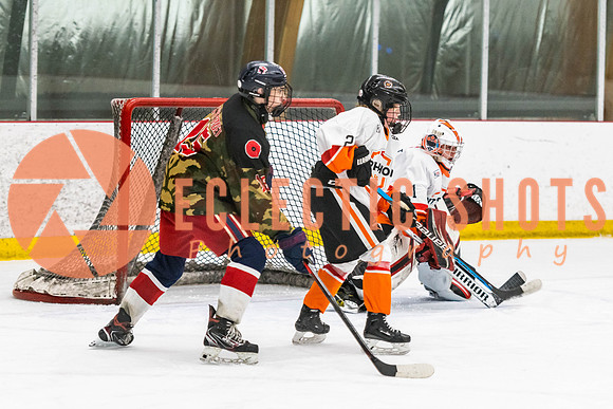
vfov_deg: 7.8
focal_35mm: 176
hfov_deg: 11.7
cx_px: 338
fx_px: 2996
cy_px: 178
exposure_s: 1/640
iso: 1800
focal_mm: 120
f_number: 2.8
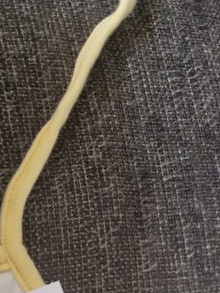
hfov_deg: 19.9
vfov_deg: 22.0
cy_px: 436
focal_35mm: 74
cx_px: 99
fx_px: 628
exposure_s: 1/100
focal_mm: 5.4
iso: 50
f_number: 1.8
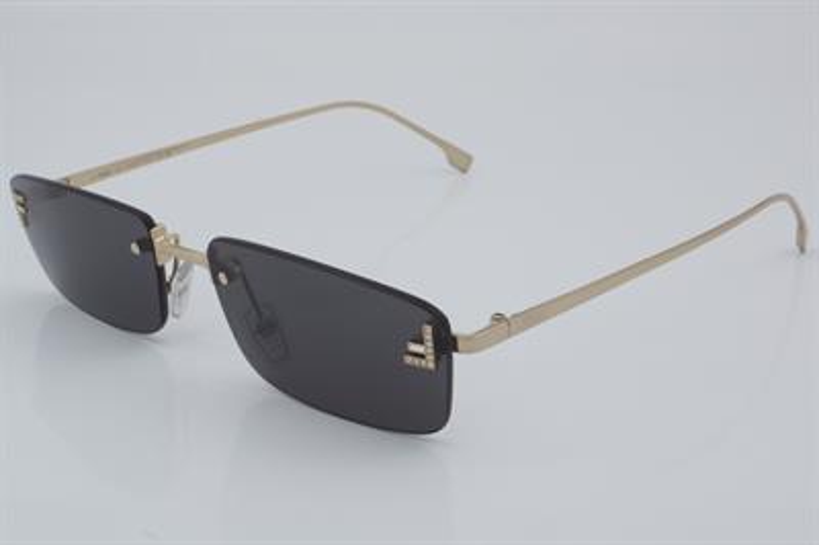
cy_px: 272
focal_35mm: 68
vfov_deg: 20.1
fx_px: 1534
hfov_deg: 29.9
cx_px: 410
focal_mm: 45
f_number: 32
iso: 100
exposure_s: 1/4
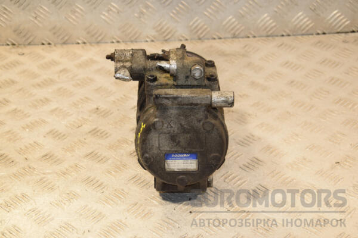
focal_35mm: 75
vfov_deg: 18.2
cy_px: 119
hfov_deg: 27.0
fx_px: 746
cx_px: 179
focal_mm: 50
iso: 800
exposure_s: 1/200
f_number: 6.3
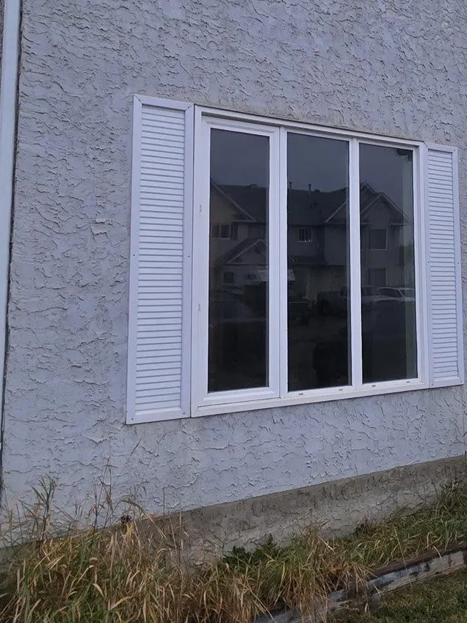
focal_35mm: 34
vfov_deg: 53.1
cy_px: 216
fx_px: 611
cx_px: 326
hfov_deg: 41.0
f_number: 1.9
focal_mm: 2.2
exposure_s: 1/60
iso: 250
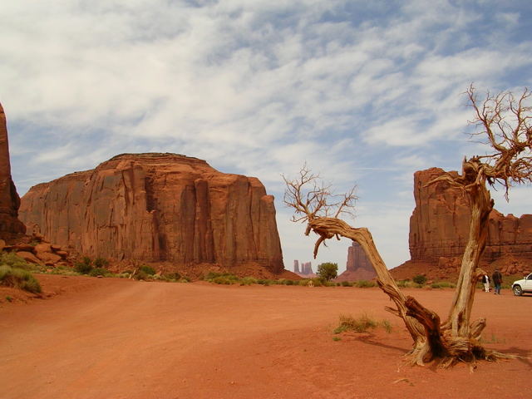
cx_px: 266
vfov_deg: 37.7
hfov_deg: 49.0
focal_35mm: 38
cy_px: 200
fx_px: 584
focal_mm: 5.8
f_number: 5.6
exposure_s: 1/381
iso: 50
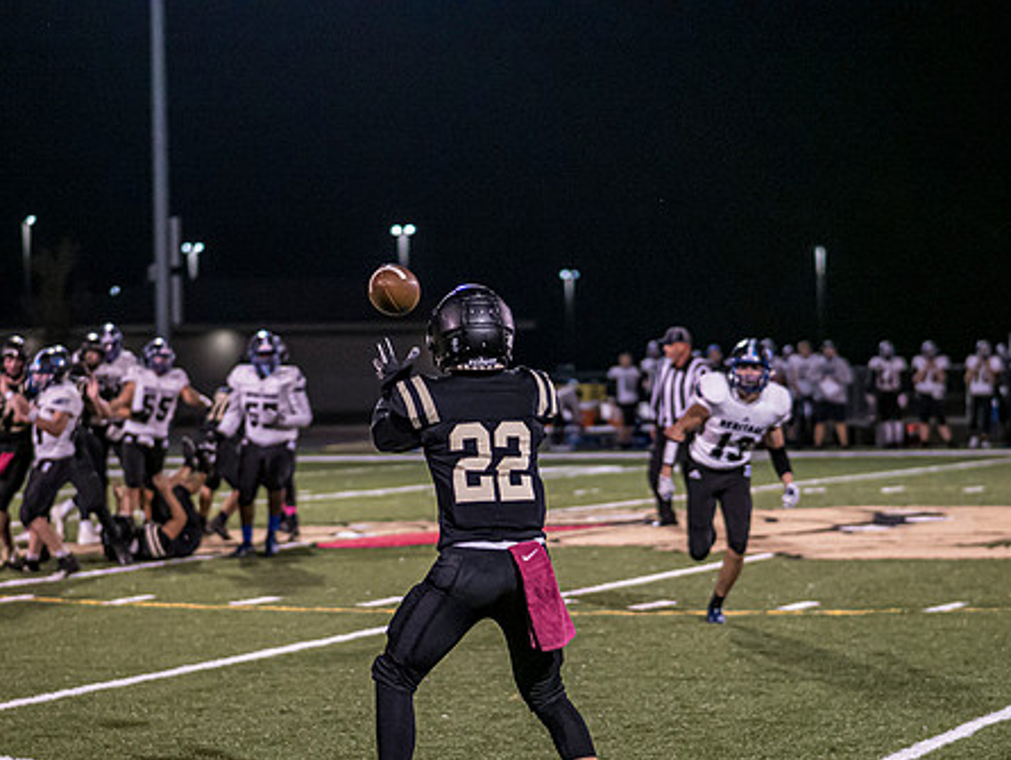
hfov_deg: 16.8
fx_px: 3419
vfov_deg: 12.7
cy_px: 491
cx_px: 530
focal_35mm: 117
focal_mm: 45
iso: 3200
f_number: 1.2
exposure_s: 1/1250
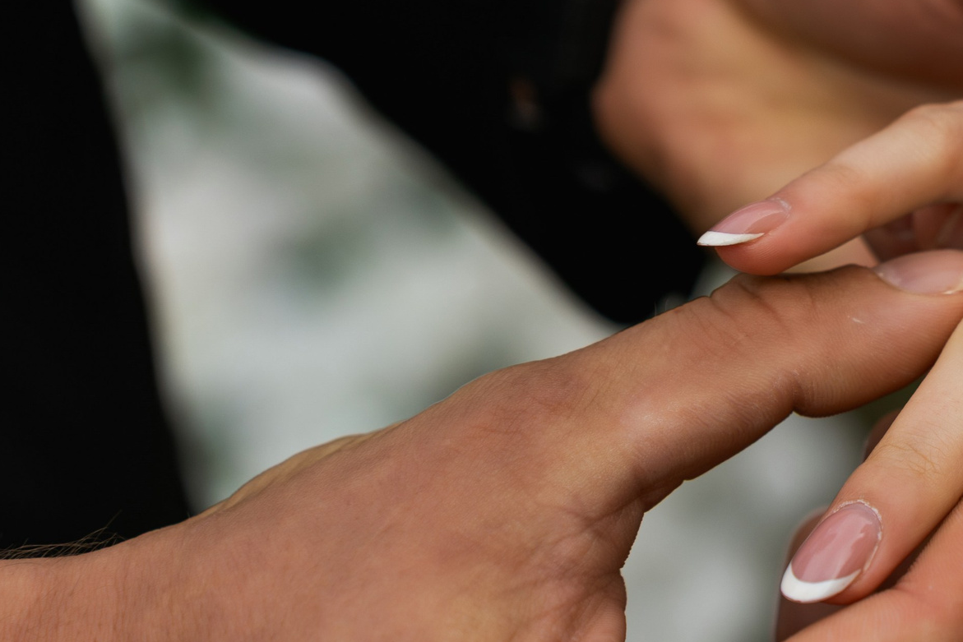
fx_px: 4387
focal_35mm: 164
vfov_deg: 8.4
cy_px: 170
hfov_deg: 12.3
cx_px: 1015
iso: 125
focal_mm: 75
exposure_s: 1/640
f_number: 3.5
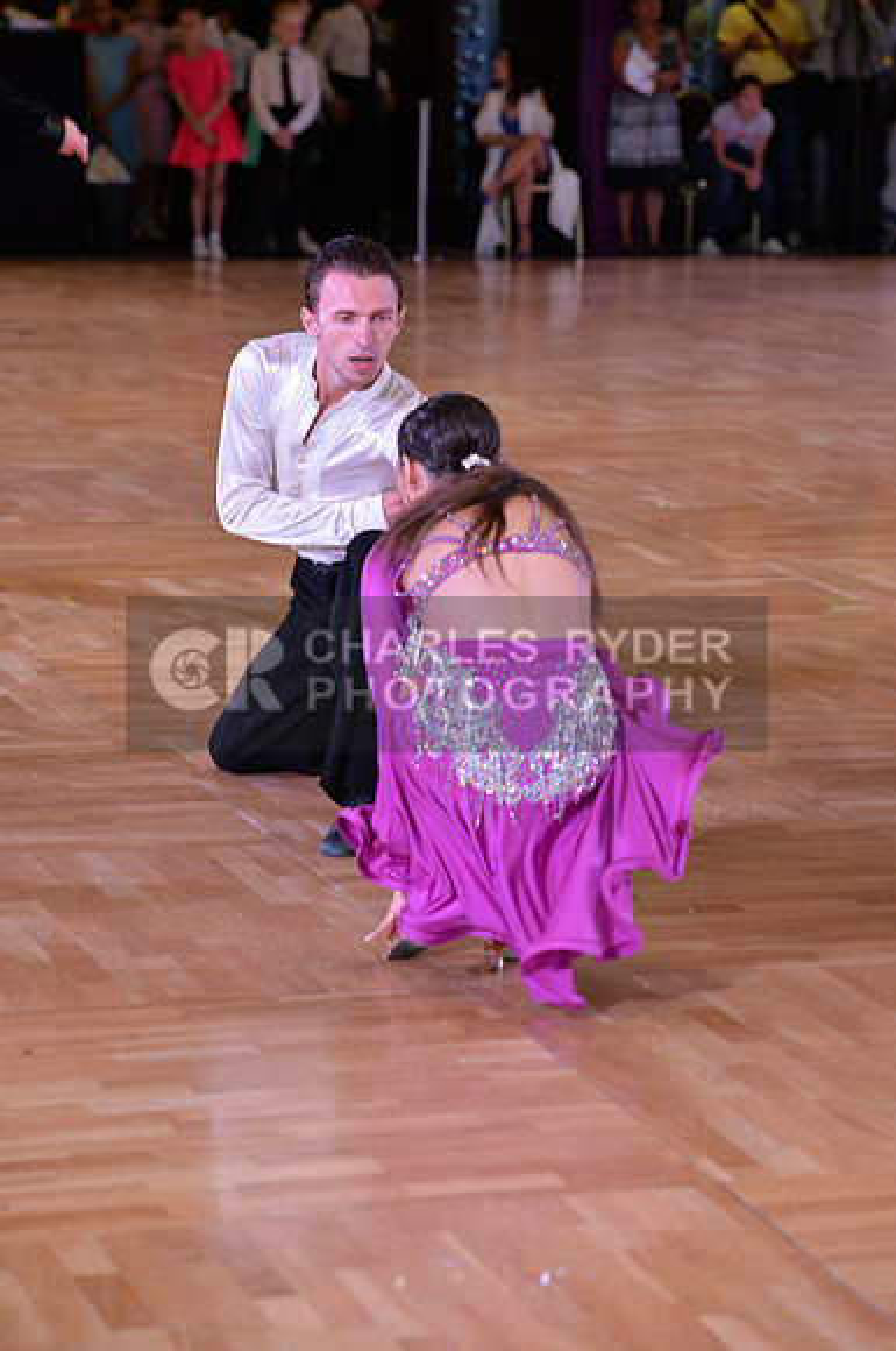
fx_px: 4343
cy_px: 676
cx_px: 448
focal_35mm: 116
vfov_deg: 17.7
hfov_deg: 11.8
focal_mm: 116
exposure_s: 1/200
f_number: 4.5
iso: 1600
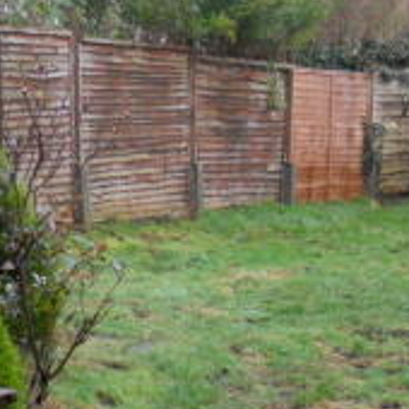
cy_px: 410
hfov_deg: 20.2
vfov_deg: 19.8
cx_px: 314
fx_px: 1136
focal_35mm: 85
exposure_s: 1/125
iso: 400
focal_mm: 5
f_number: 2.7
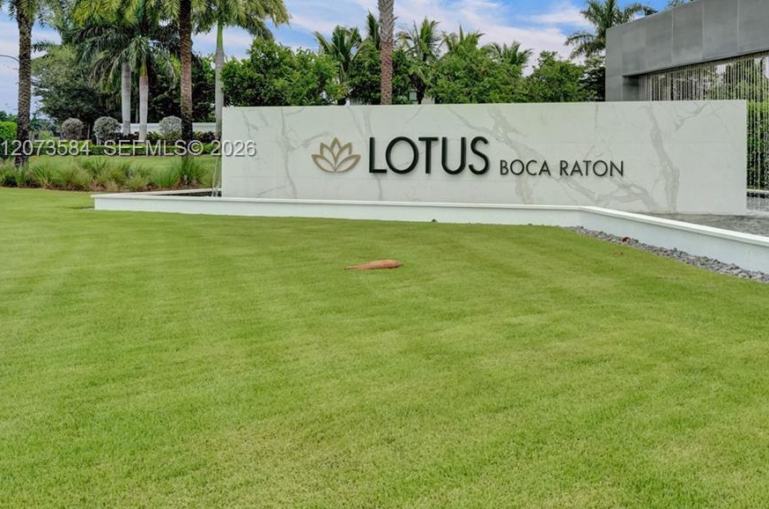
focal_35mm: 44
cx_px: 686
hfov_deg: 41.2
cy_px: 150
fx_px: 938
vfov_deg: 30.0
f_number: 13
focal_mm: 24
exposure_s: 1/4000
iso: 2500
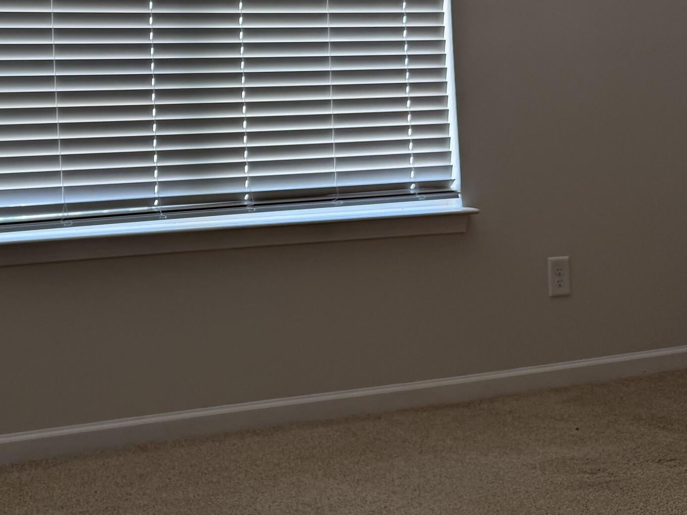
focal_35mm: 52
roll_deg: +2.0
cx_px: 144
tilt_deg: +2.6
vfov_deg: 27.2
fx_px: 1032
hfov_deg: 35.7
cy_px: 73
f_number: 1.78
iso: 100
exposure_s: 1/60
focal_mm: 6.76
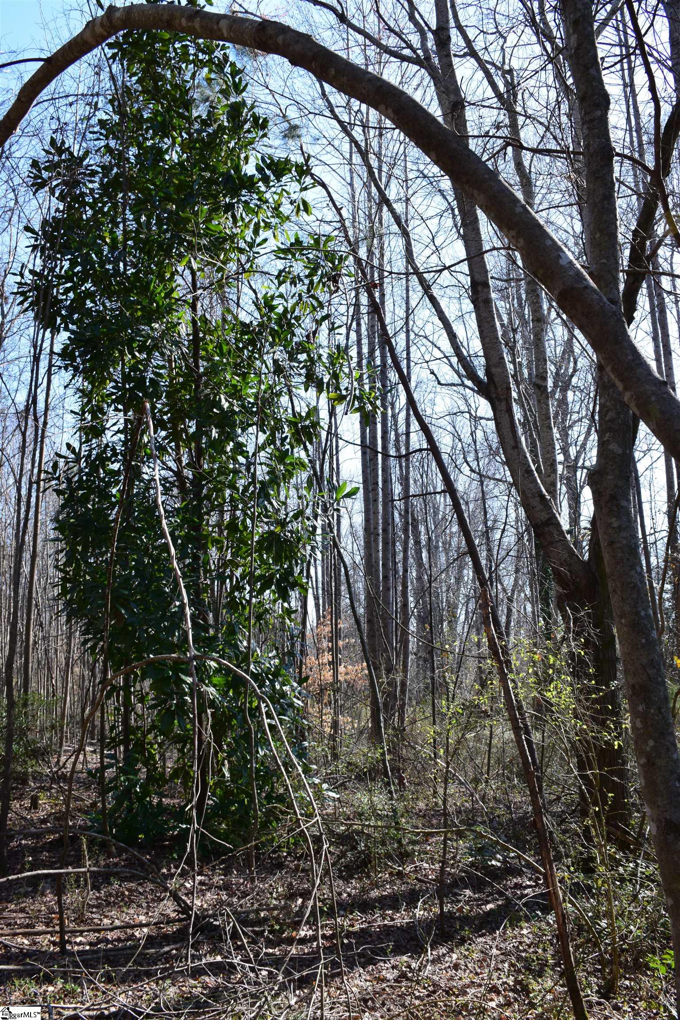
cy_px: 510
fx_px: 765
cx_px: 340
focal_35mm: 27
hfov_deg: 47.9
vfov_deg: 67.4
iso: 400
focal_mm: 18
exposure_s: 1/250
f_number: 10
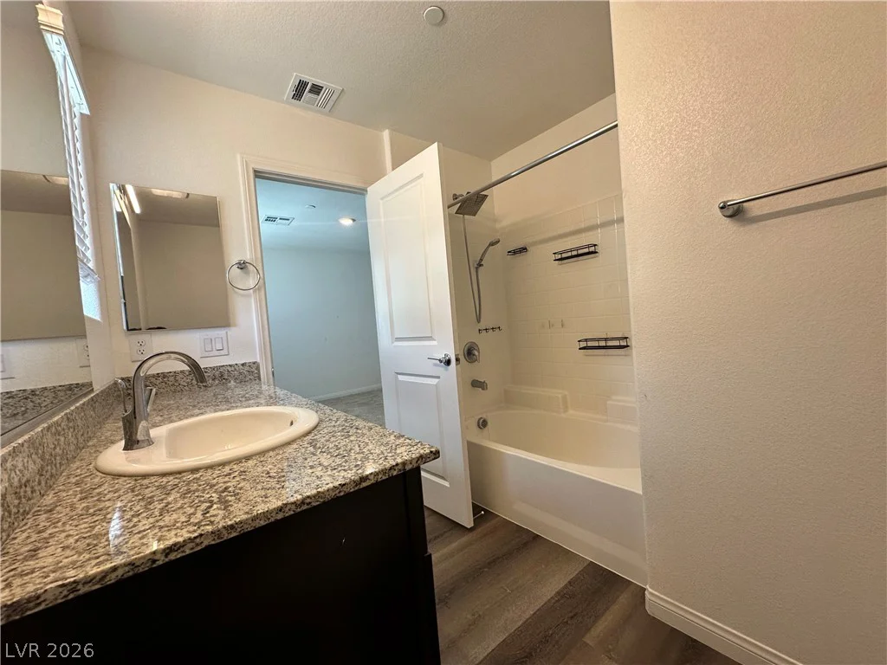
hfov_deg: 102.1
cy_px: 332
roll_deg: +4.7
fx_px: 359
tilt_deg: -1.0
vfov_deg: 85.7
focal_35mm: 14
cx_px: 444
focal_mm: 2.22
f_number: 2.2
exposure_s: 1/120
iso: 125
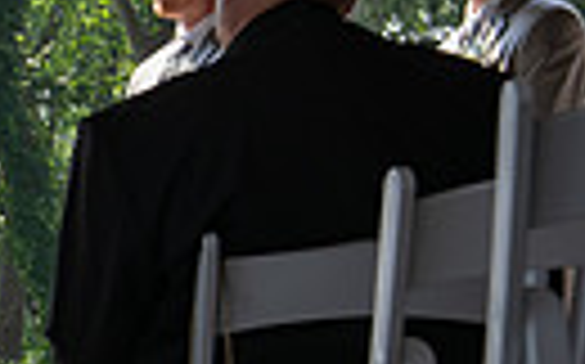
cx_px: -590
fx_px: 4285
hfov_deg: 7.5
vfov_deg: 4.9
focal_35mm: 269
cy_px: 272
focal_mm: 59
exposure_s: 1/160
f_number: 7.1
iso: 125
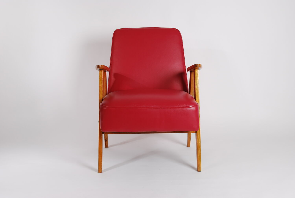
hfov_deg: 41.1
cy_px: 99
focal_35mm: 48
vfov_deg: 28.1
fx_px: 394
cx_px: 148
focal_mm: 32
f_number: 8
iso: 100
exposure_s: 1/100
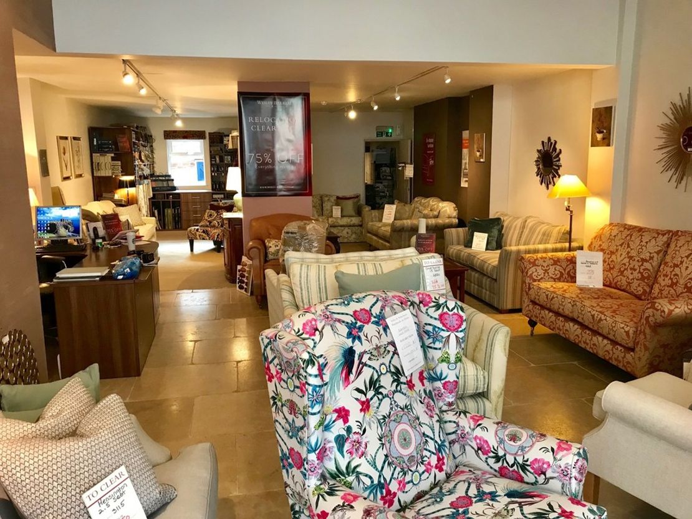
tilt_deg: -9.3
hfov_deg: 63.4
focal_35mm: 28
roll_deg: +0.7
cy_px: 260
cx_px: 346
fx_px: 560
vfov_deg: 49.8
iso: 50
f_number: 1.8
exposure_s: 1/17
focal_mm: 3.99
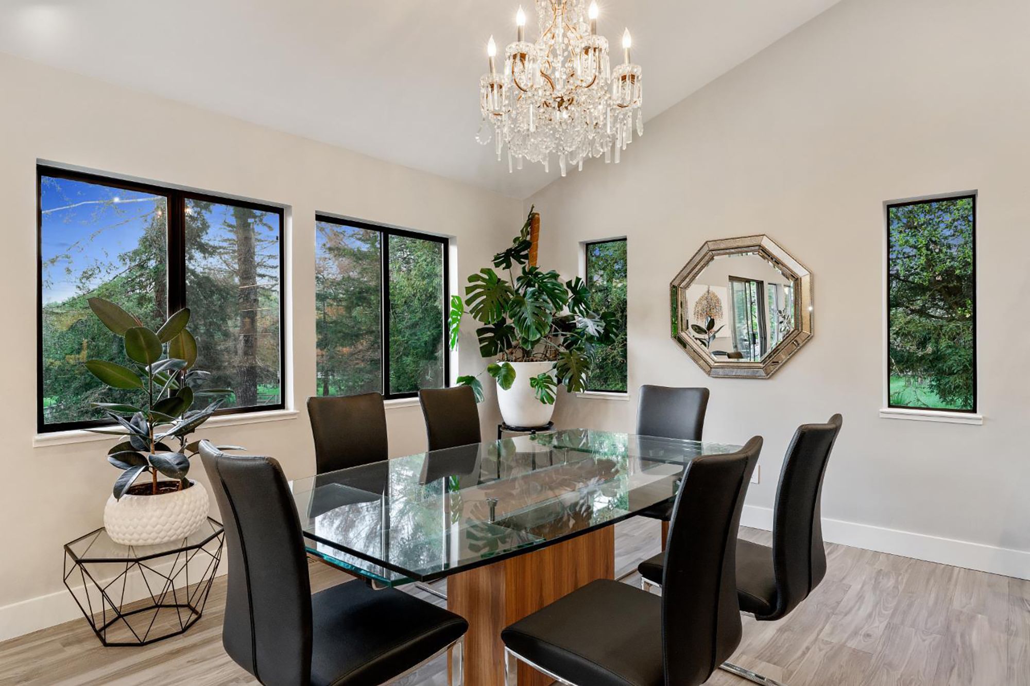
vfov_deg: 60.9
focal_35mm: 20
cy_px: 343
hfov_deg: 82.9
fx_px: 584
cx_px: 515
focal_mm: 20.4
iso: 400
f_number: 13
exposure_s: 1/3
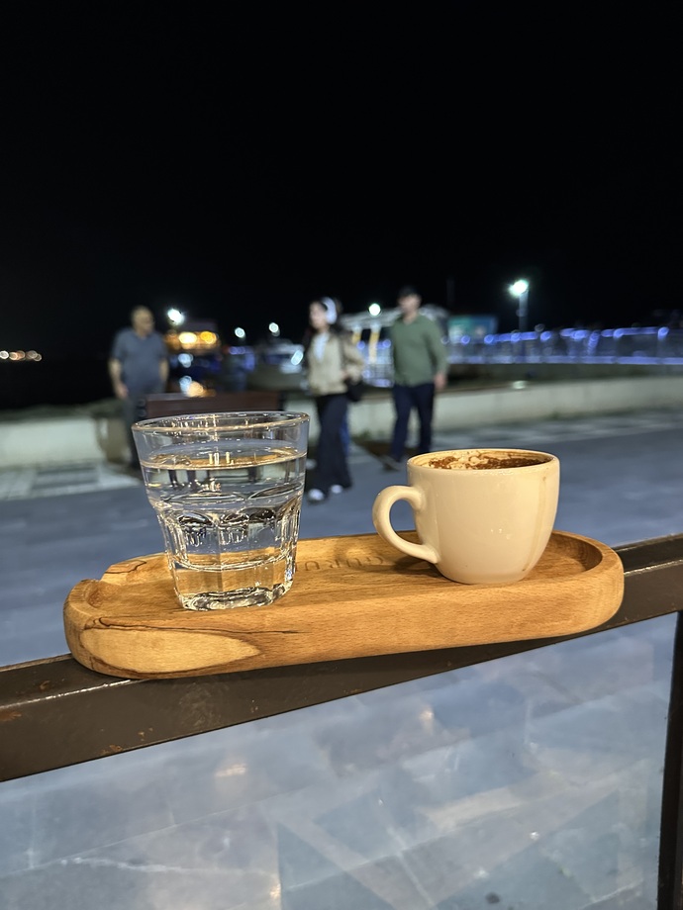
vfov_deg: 71.6
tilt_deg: -8.4
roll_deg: +2.1
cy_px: 455
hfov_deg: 56.8
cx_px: 342
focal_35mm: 24
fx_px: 631
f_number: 1.78
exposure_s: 1/33
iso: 640
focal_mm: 6.86
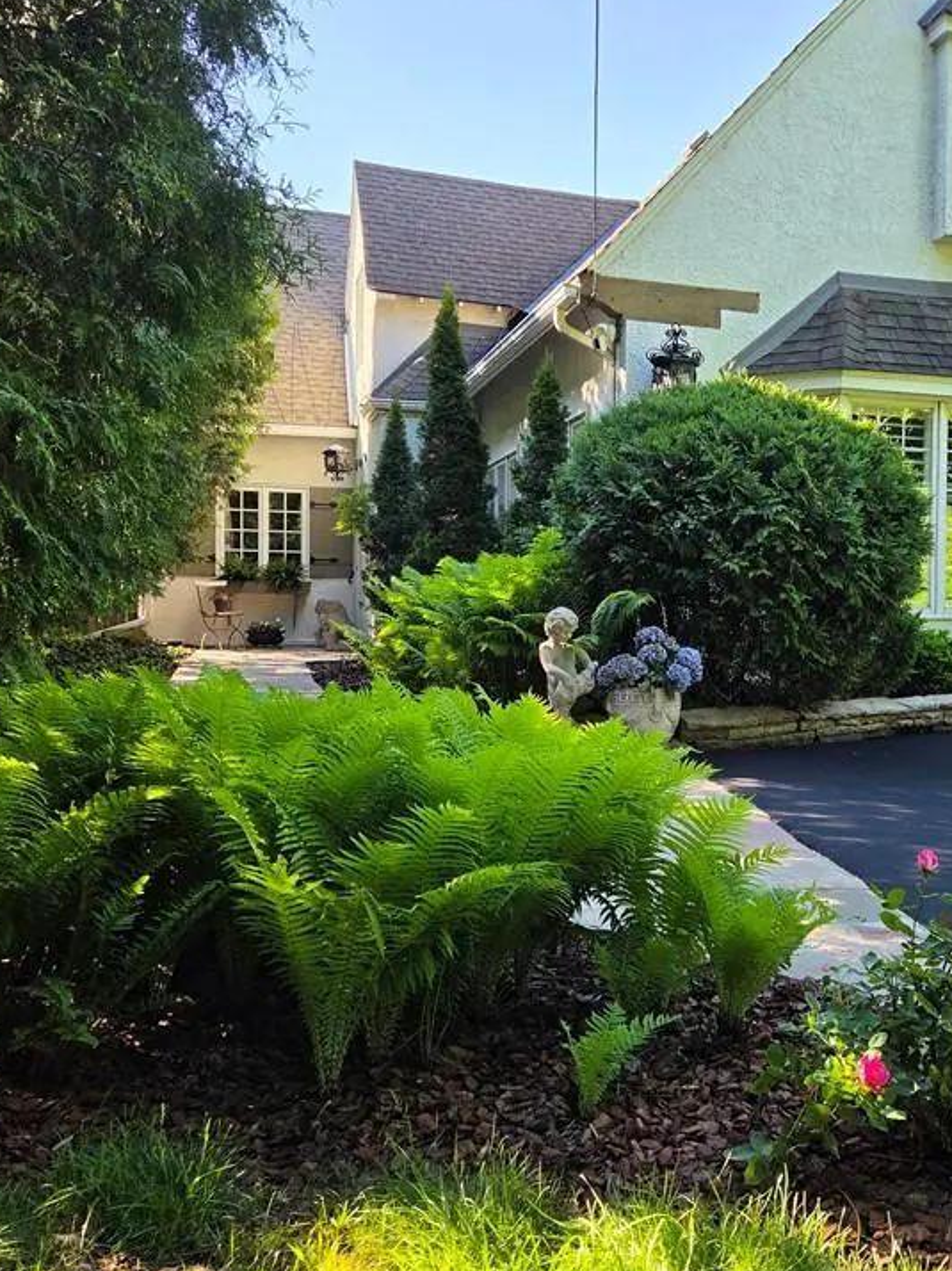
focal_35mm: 33
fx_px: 1211
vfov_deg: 55.3
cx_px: 685
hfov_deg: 41.9
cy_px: 607
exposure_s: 1/1019
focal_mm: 5.4
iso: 80
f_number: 1.8
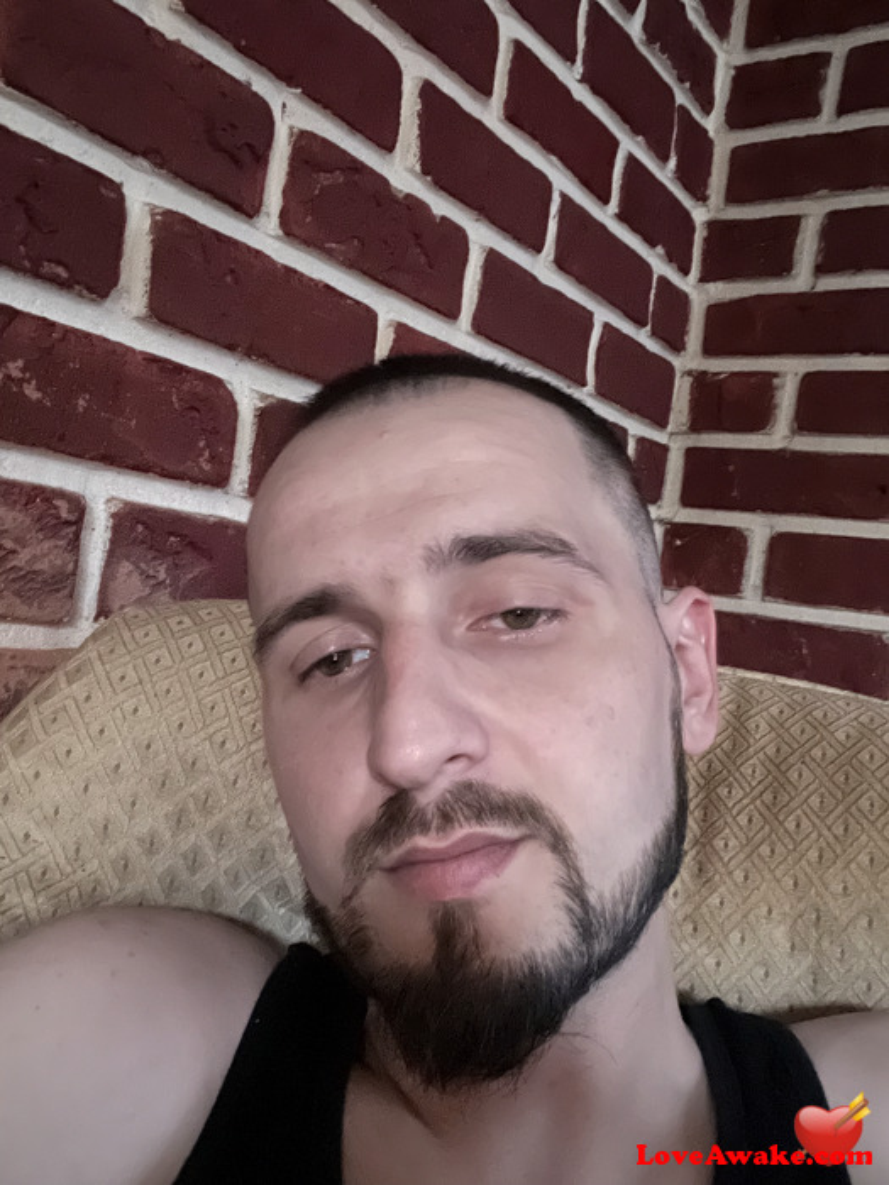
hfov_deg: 46.8
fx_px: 1027
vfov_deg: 60.0
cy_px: 592
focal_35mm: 30
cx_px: 444
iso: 2000
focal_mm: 2.71
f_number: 2.2
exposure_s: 1/7
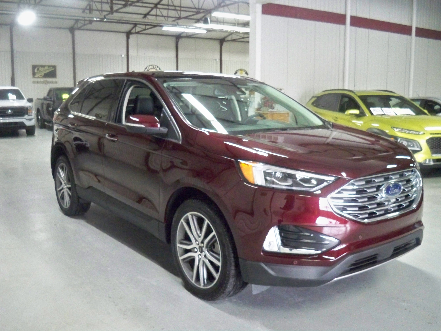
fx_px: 446
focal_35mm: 35
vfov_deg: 40.7
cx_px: 220
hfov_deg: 52.6
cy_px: 166
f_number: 3.1
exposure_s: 1/60
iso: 1250
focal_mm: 6.3
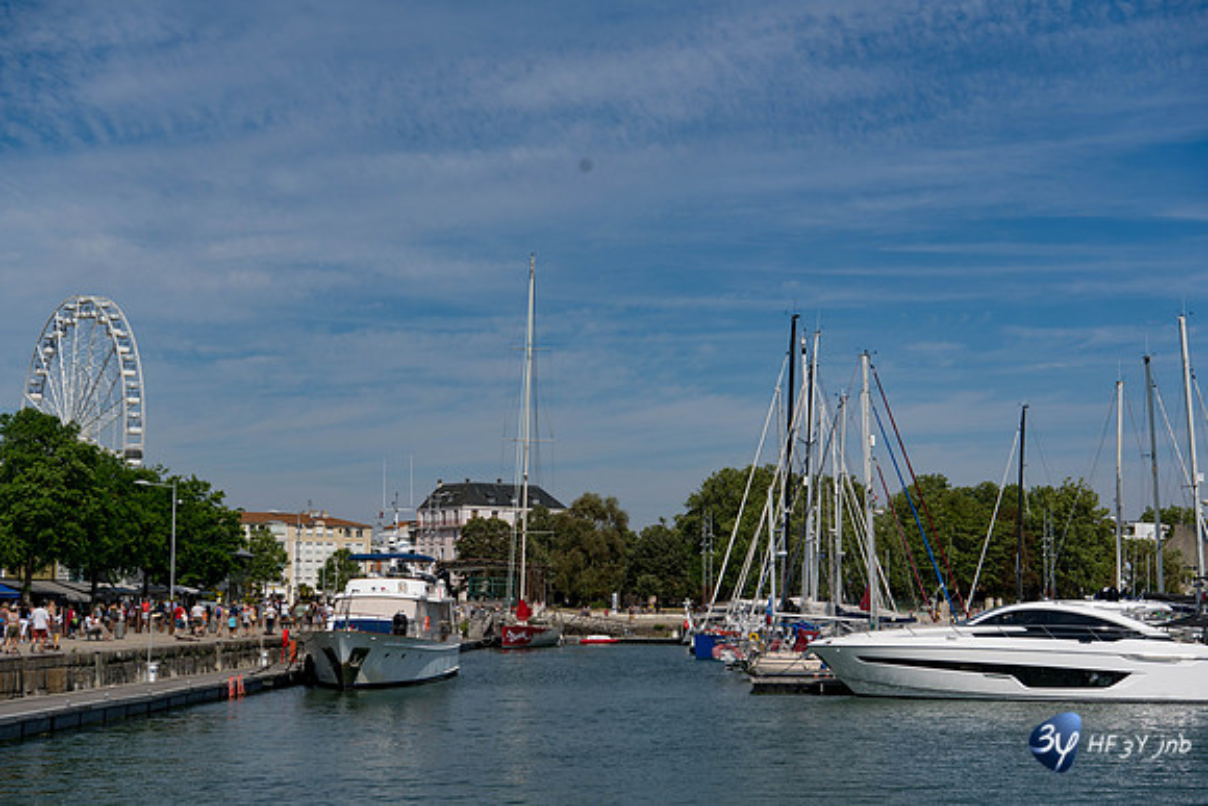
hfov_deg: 34.5
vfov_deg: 23.4
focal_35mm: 58
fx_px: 1947
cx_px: 604
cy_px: 403
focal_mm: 58
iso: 64
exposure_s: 1/800
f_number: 7.1
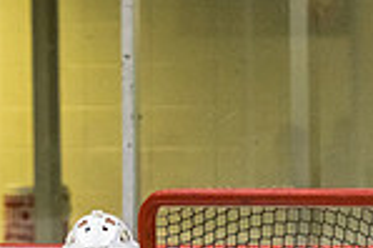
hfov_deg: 3.1
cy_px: 474
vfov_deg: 2.1
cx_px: 146
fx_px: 6820
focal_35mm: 659
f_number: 3.2
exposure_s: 1/640
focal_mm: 150
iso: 3200
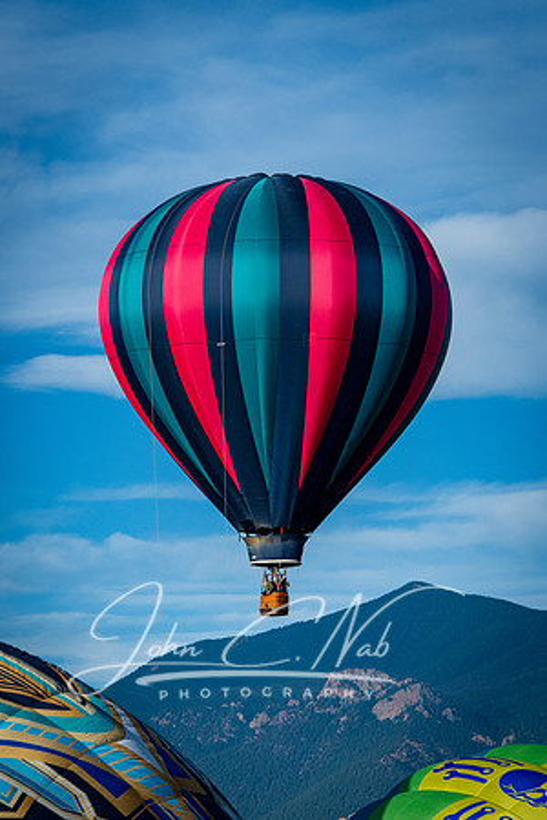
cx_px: 298
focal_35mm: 206
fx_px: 4685
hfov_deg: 6.7
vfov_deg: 10.0
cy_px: 411
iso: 400
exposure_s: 1/3200
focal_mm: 135
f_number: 5.6
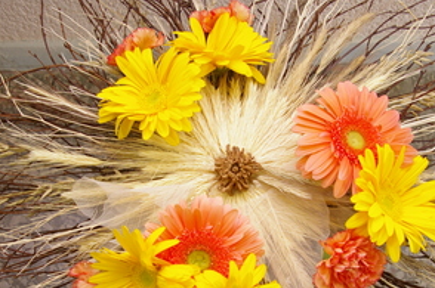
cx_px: 231
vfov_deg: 25.3
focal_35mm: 53
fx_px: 637
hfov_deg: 37.7
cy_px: 203
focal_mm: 23
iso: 400
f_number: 6.7
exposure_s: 1/30
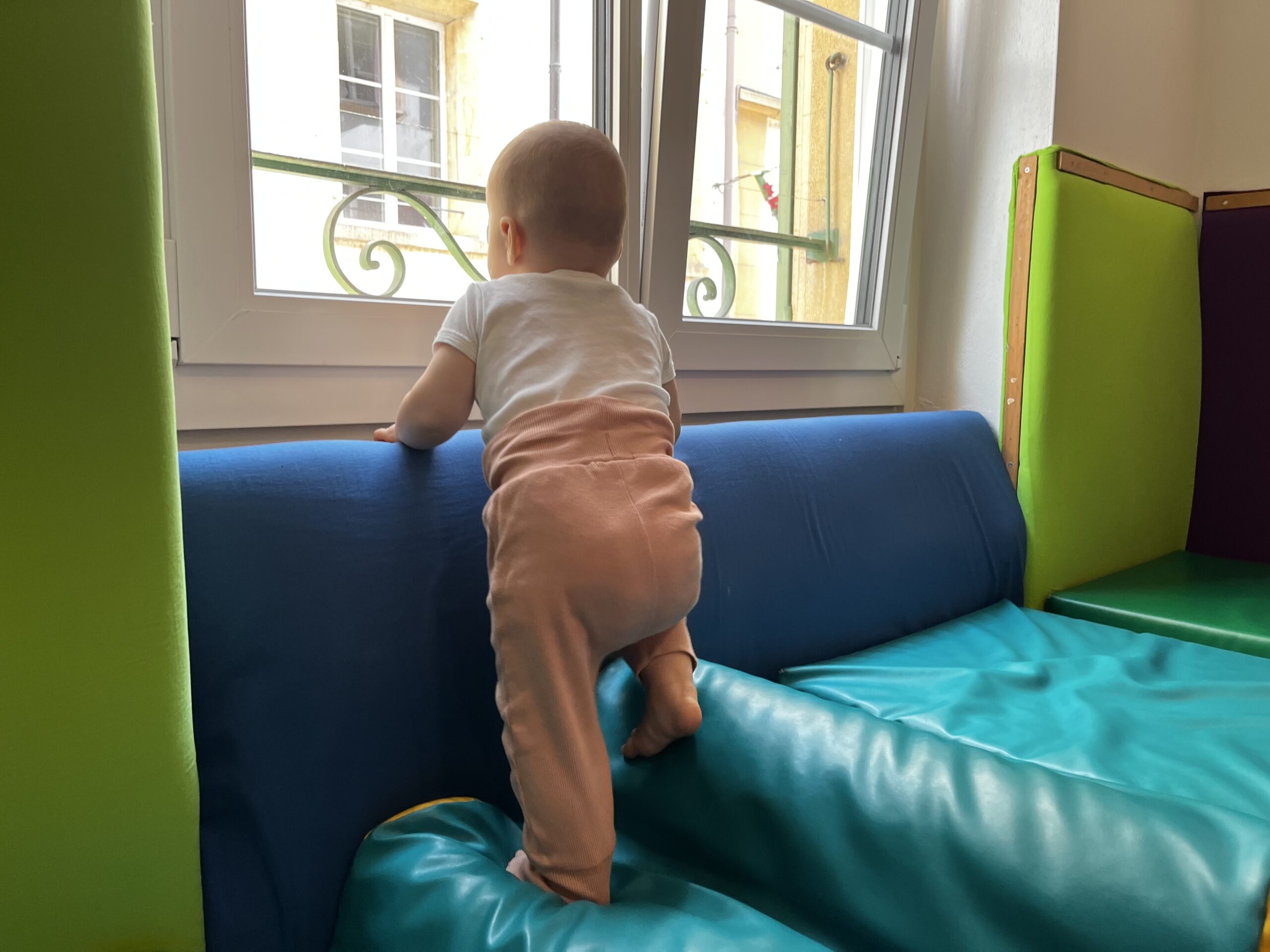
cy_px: 476
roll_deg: +0.9
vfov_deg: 53.1
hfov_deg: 67.3
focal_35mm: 26
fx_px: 954
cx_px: 635
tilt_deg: -8.2
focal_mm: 5.1
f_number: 1.6
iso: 125
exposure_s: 1/102
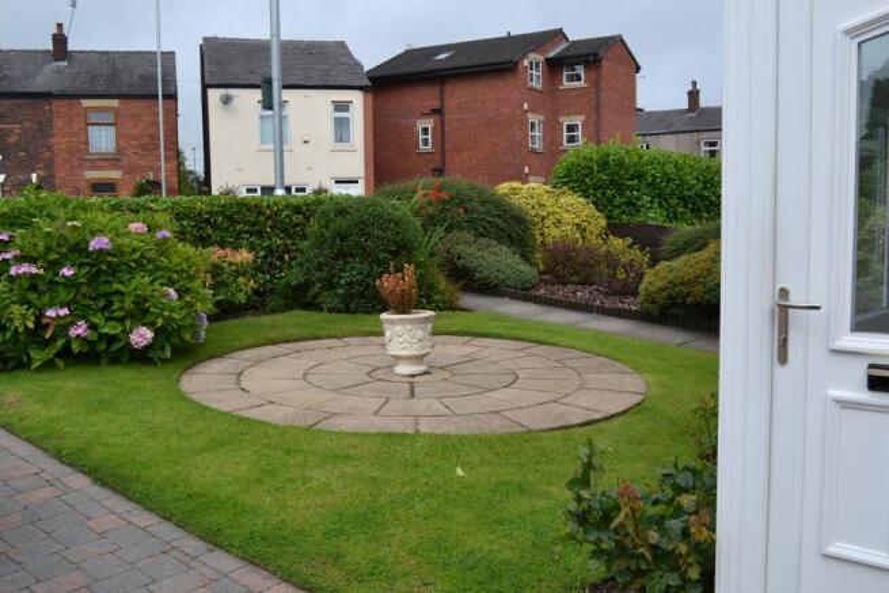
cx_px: 444
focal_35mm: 36
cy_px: 296
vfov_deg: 36.9
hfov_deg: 53.1
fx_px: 889
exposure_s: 1/200
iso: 100
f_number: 7.1
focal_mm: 24
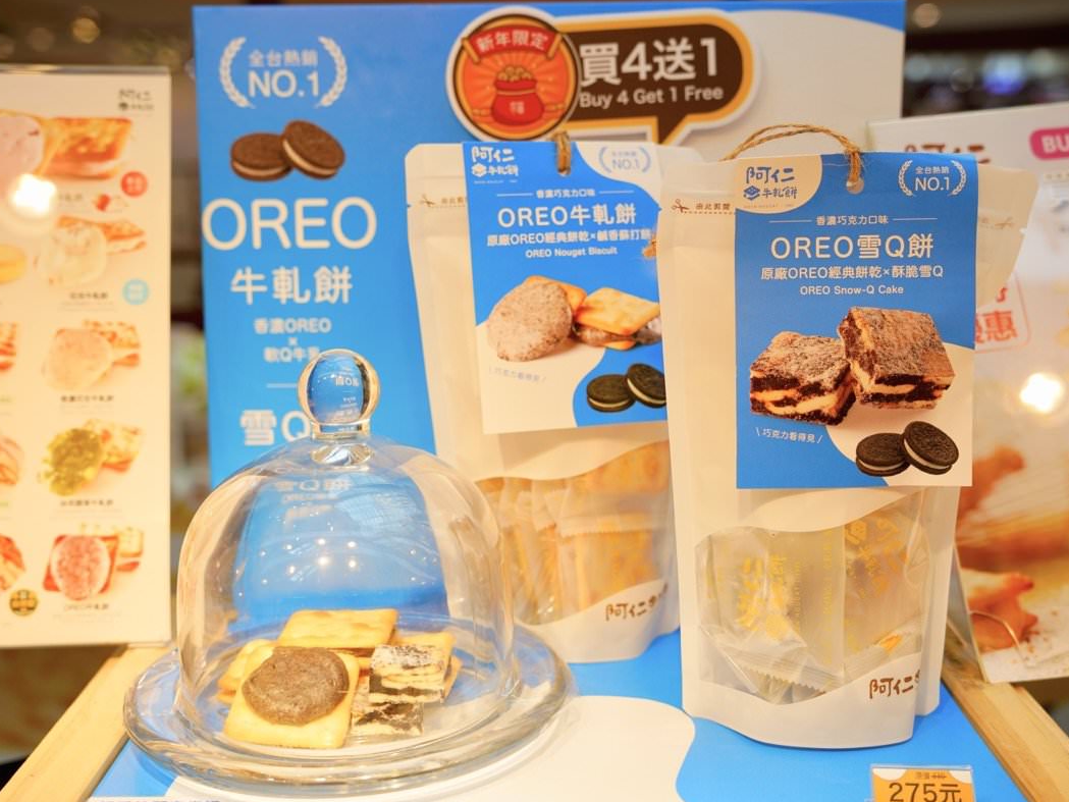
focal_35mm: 44
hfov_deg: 42.7
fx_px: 1366
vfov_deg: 32.7
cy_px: 403
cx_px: 546
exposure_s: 1/160
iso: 100
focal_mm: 40.2
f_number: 4
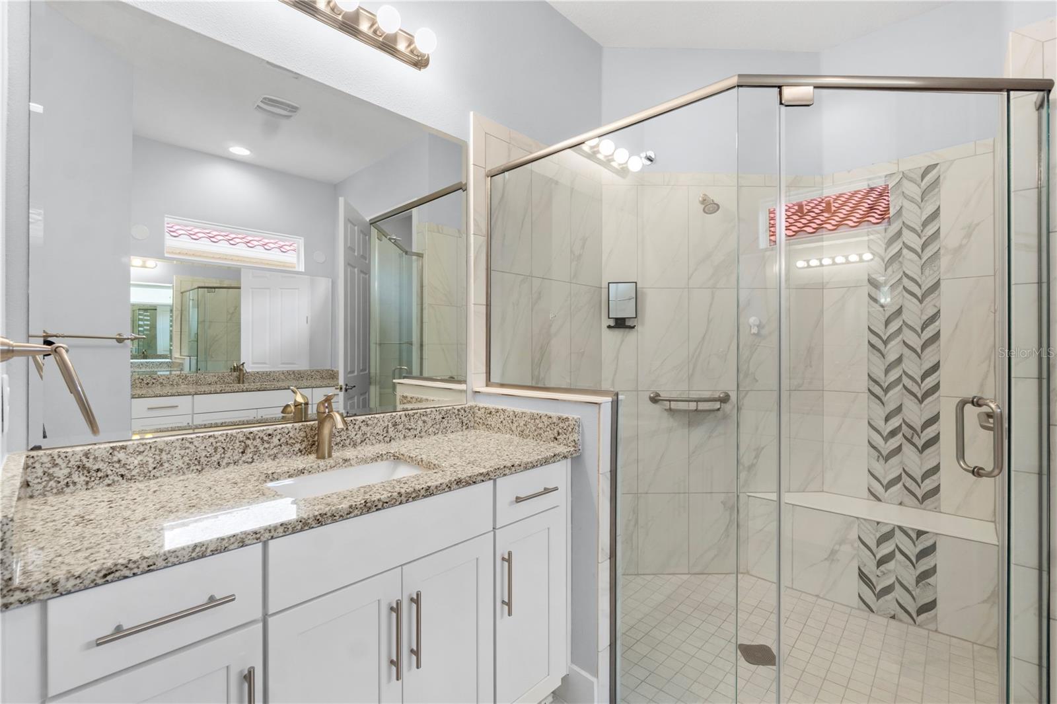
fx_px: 440
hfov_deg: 100.4
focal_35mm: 15
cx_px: 528
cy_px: 352
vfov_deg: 77.3
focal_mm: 10
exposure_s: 1/4
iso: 100
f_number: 9
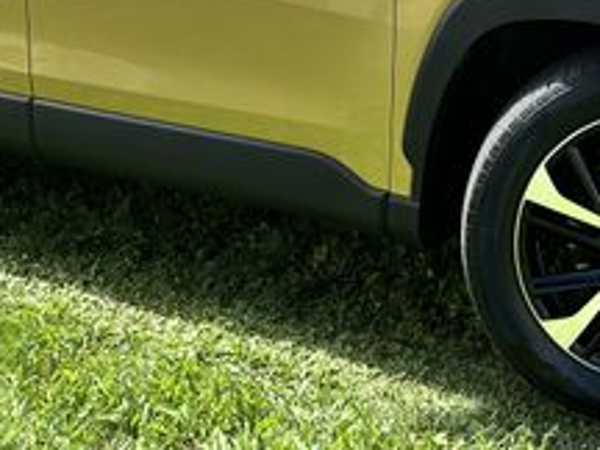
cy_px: -147
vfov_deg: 19.1
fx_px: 1231
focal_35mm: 71
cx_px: 514
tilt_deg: -1.4
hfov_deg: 26.7
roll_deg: +0.4
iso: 80
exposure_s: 1/1949
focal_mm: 6.86
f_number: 1.78
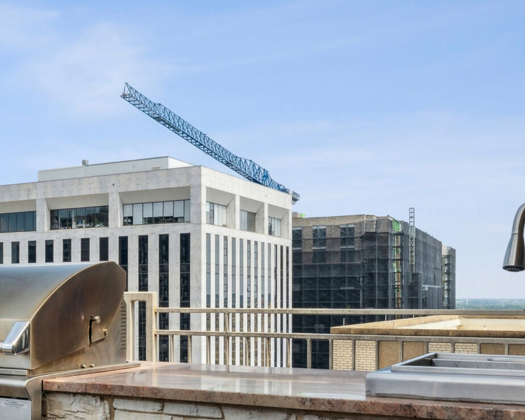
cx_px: 23
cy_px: 302
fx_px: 808
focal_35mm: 52
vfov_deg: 28.8
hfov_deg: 33.5
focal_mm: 20
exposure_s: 1/400
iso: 400
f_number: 10
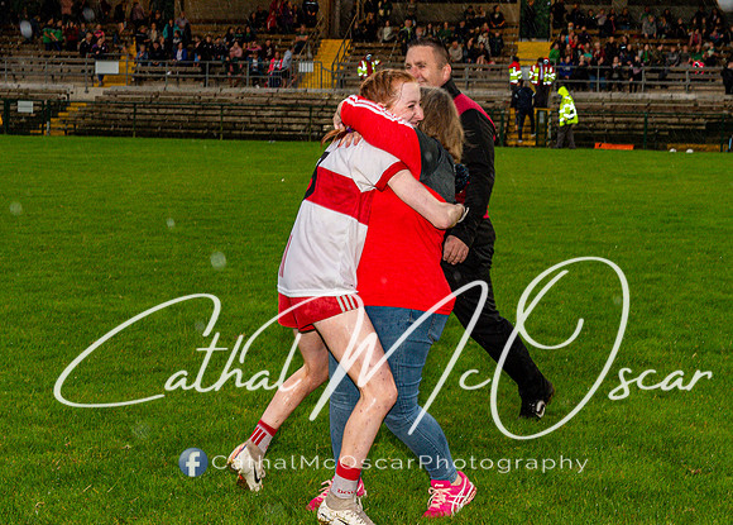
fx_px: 1300
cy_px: 198
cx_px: 366
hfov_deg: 31.5
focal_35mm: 62
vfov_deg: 22.8
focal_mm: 45
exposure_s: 1/160
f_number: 4.5
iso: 1600
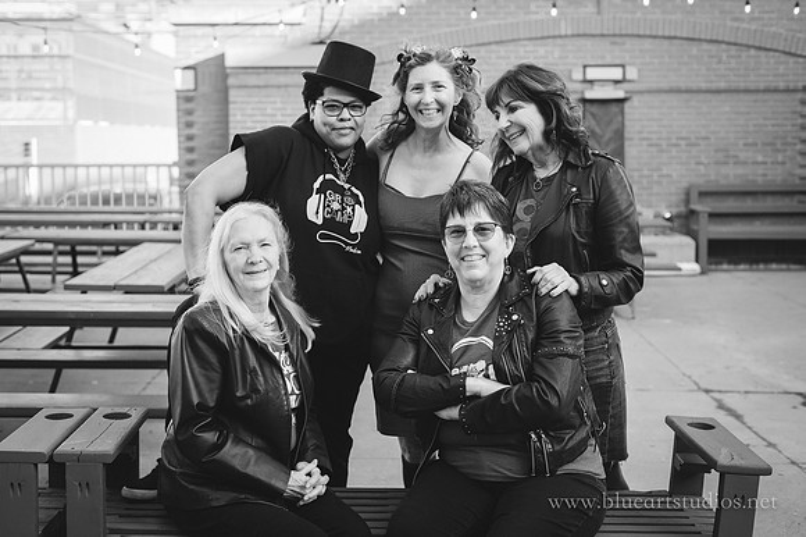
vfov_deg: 27.0
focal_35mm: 50
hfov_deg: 39.6
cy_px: 268
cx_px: 403
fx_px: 1119
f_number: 3.5
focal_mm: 50
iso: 250
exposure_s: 1/320
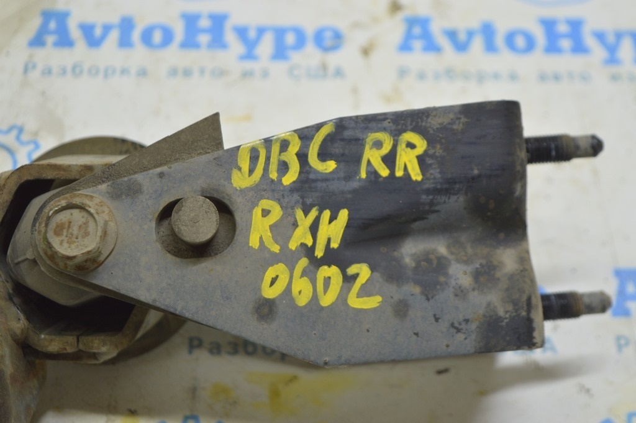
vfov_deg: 18.9
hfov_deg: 28.1
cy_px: 212
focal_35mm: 72
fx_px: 1271
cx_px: 318
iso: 400
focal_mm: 48
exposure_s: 1/20
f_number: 5.6
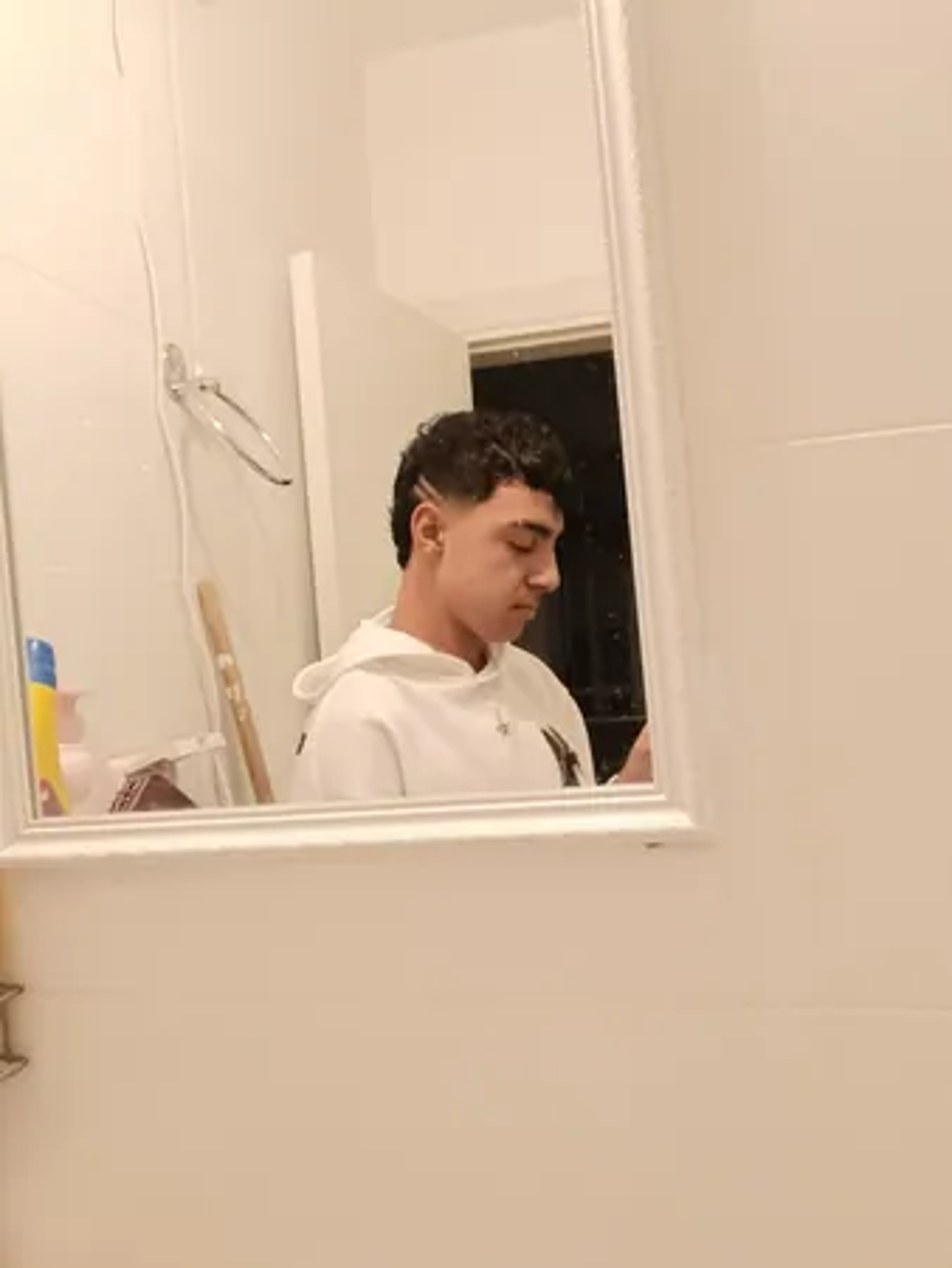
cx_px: 476
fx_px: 952
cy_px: 634
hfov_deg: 53.1
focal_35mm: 26
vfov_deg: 67.3
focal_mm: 2.23
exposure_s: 1/25
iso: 586
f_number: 2.2
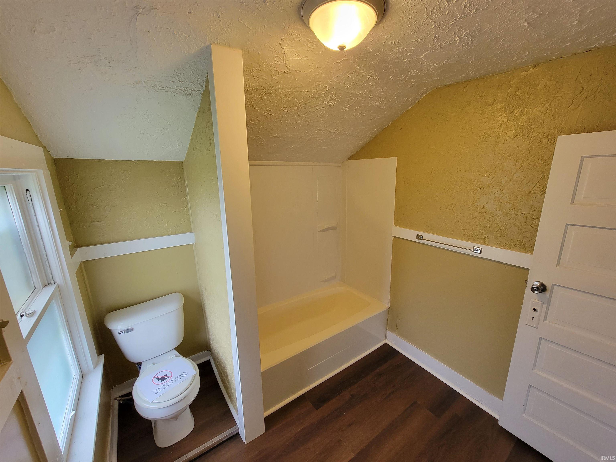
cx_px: 308
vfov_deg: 89.9
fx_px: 231
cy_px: 231
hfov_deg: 106.2
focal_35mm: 13
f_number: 2.2
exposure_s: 1/60
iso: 125
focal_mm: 2.2
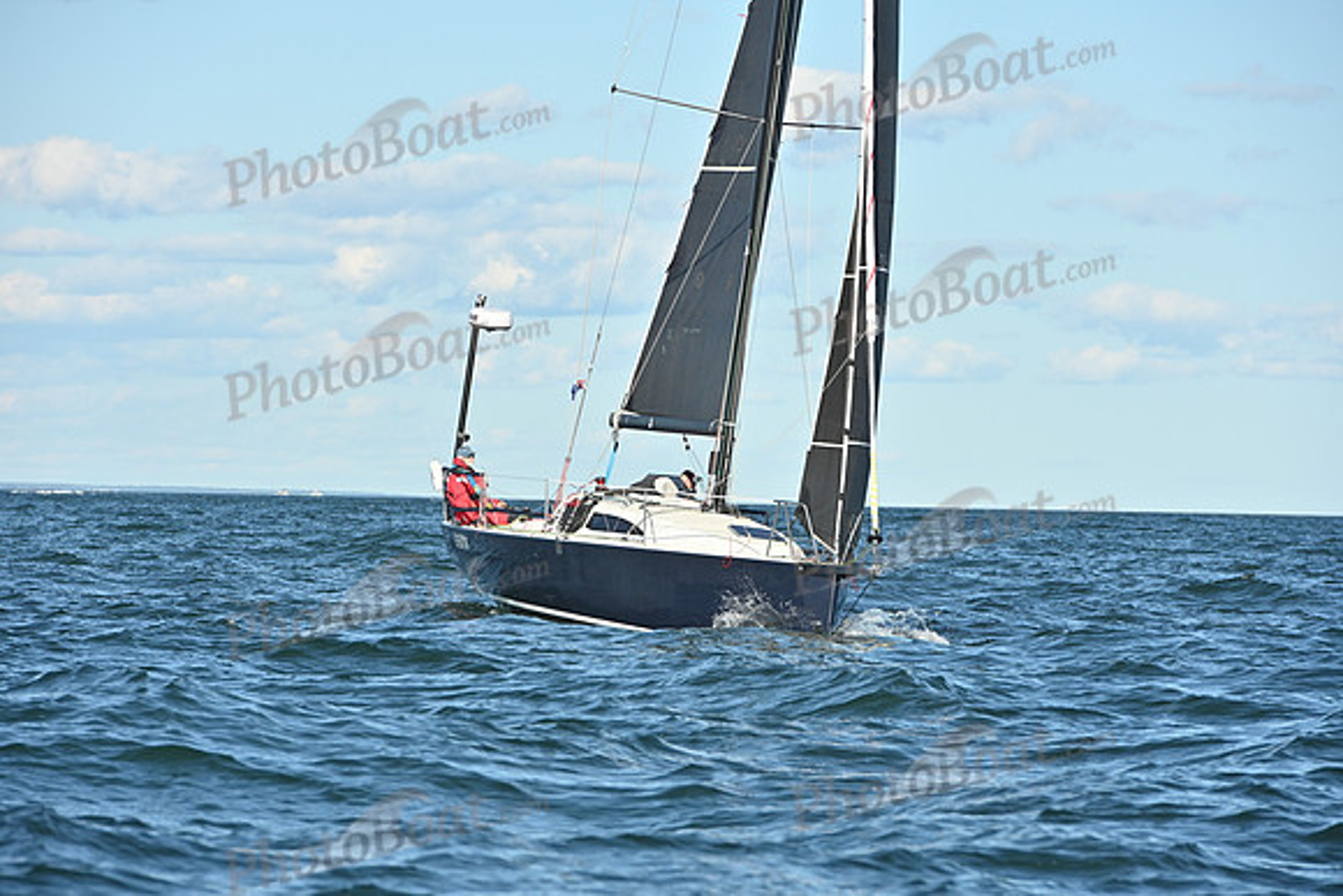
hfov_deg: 10.3
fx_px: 7463
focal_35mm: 200
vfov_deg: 6.9
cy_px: 448
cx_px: 672
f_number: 8
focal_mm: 200
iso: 320
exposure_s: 1/1250
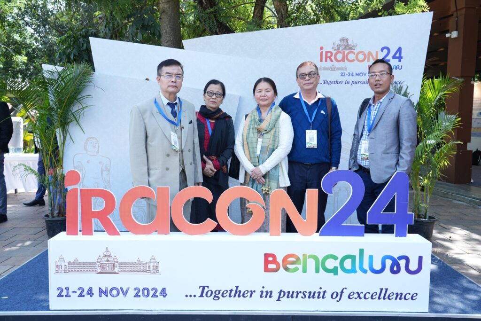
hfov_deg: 63.7
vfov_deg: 45.0
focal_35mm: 29
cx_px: 240
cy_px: 160
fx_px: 388
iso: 400
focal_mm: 29
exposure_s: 1/125
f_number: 6.3
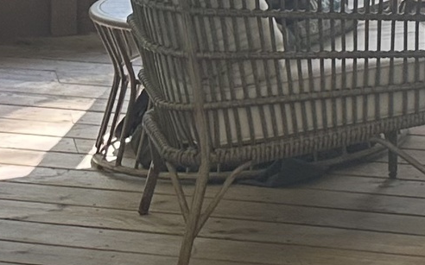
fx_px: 1841
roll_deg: -0.7
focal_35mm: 159
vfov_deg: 7.8
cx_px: 1094
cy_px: -331
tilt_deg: -0.8
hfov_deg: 10.8
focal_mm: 6.86
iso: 64
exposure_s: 1/121
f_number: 1.78
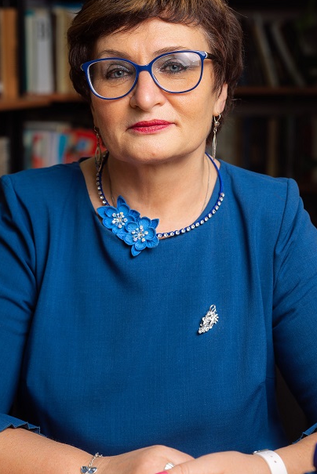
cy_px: 227
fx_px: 1214
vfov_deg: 22.1
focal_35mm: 92
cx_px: 145
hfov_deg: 14.9
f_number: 3.2
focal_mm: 62
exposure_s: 1/200
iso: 100
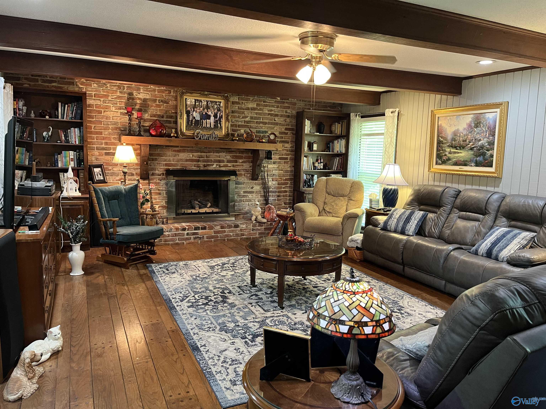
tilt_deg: -7.3
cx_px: 273
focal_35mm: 26
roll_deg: -1.5
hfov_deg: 67.3
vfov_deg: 53.1
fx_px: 410
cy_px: 204
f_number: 1.6
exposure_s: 1/60
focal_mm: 5.1
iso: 400
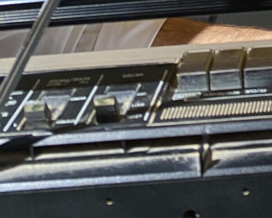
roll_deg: +4.0
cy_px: -314
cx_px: 381
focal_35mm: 107
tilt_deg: -4.0
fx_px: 862
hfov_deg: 16.6
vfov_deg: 11.7
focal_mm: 4.25
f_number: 1.8
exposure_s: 1/50
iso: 160
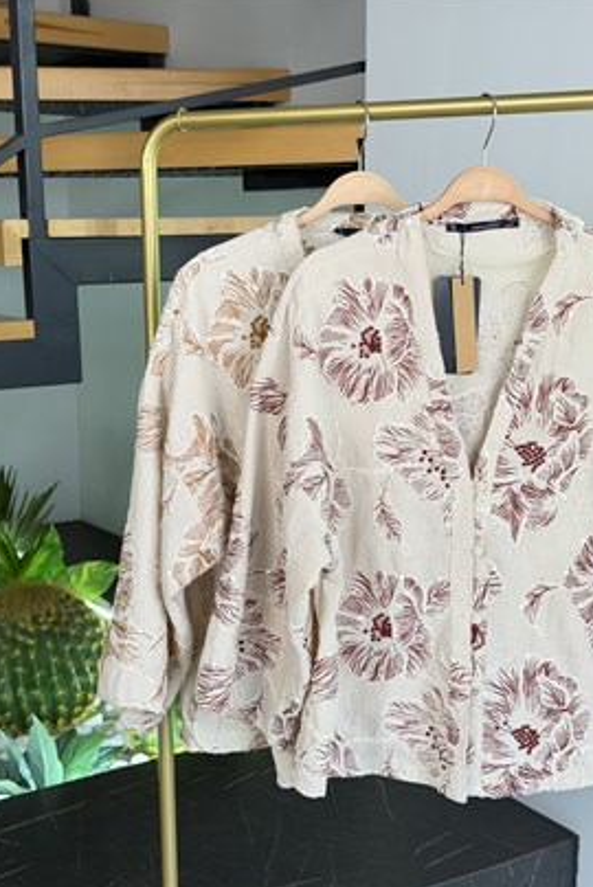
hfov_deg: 26.5
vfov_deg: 38.9
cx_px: 292
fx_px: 1258
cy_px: 445
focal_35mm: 51
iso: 50
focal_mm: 6.76
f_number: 1.78
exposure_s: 1/121
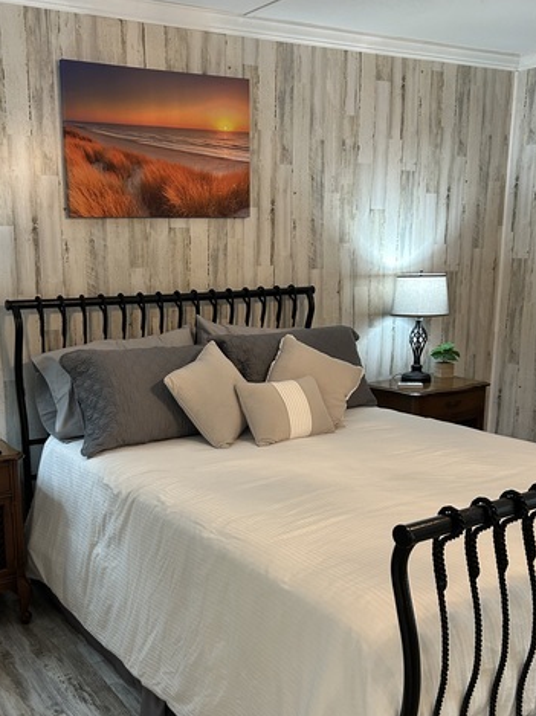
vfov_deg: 49.9
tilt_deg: -12.3
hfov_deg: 38.3
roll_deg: +0.8
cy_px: 424
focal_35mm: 37
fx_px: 765
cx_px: 195
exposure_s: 1/60
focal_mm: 5.7
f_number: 1.5
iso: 125
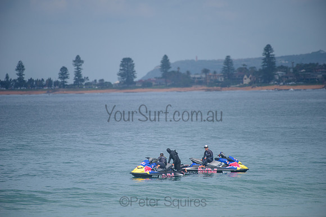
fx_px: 4529
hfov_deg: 4.1
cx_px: 163
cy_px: 108
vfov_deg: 2.8
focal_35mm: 500
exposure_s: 1/2000
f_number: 5.6
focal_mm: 500
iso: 250
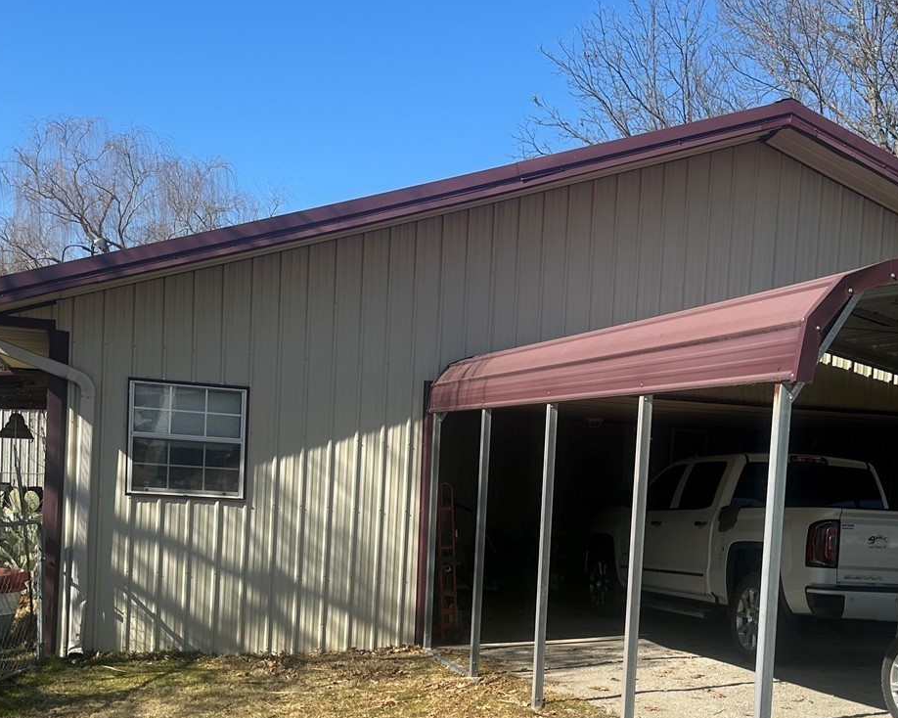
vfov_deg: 30.2
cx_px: 535
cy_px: 561
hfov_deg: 37.9
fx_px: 1302
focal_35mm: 49
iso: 80
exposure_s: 1/3155
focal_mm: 6.86
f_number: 1.78
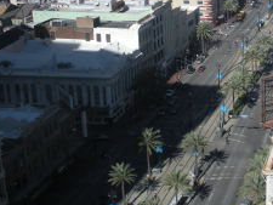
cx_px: 249
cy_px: 34
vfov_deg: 19.9
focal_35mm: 73
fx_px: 576
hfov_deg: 25.8
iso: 64
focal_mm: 6.3
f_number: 3.5
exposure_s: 1/659
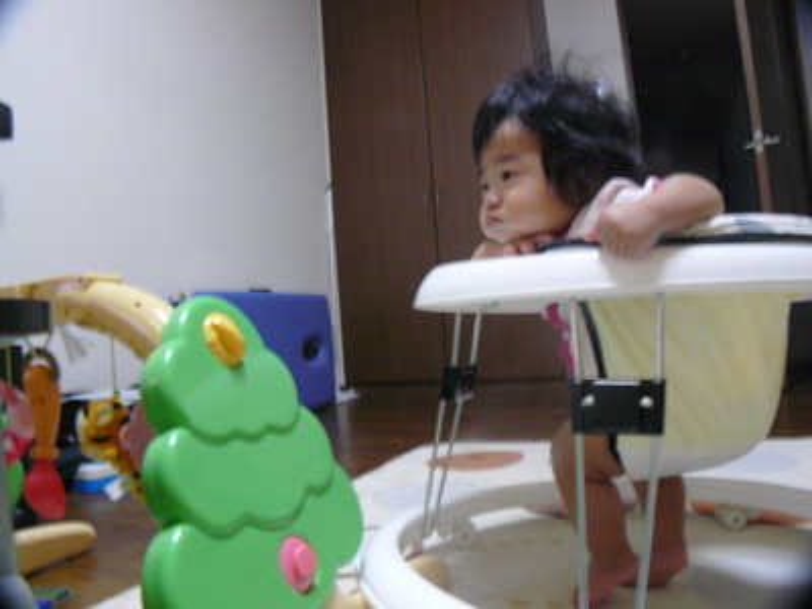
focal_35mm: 36
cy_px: 304
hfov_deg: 51.4
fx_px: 844
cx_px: 406
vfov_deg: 39.7
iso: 200
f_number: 2.8
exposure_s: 1/8
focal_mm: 6
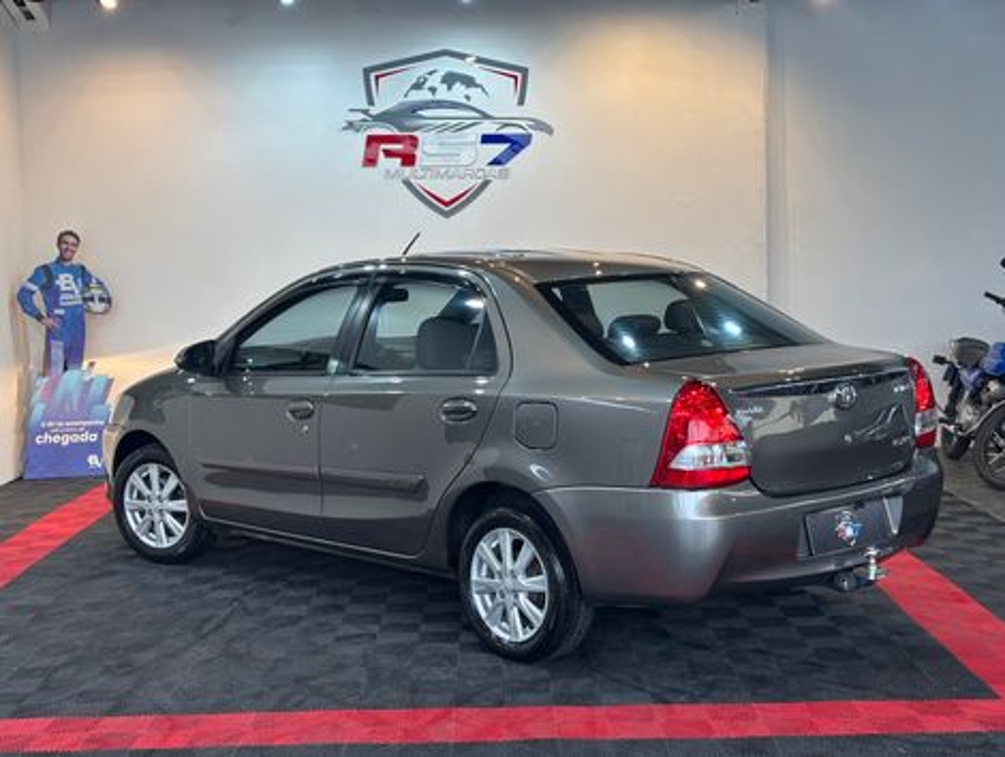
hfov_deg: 36.8
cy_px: 378
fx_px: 1512
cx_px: 502
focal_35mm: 52
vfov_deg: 28.1
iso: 40
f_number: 1.6
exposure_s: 1/120
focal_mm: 5.96
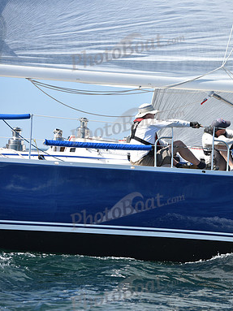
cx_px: 227
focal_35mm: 169
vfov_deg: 11.7
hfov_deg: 8.7
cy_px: 156
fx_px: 1518
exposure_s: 1/2000
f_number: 4.5
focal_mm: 116
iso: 250
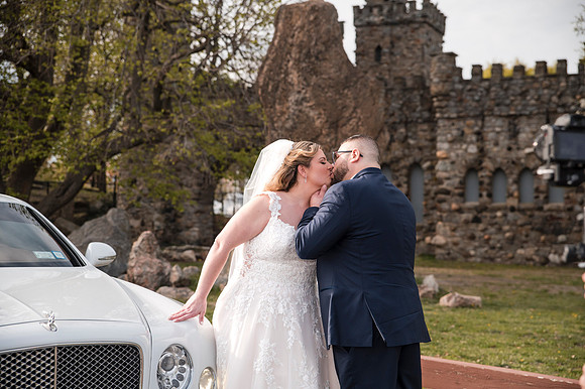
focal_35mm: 59
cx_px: 292
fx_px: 956
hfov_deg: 34.0
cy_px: 194
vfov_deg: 23.0
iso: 800
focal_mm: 58
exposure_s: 1/5000
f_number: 3.2
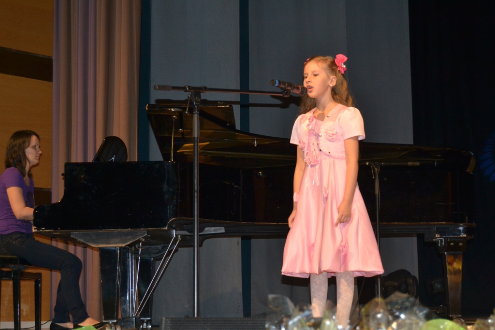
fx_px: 990
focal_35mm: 72
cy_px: 165
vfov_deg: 18.9
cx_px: 248
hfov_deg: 28.1
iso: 800
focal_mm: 48
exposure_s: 1/60
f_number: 5.3
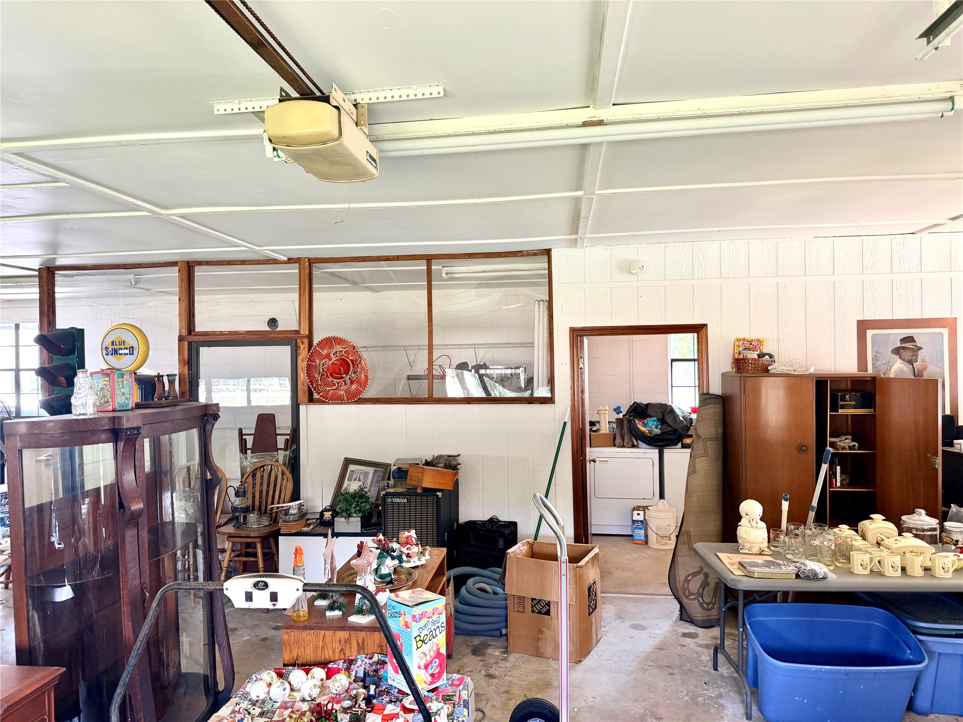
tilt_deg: +1.2
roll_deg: +2.3
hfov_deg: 71.6
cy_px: 361
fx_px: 668
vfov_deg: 56.8
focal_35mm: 24
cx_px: 482
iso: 200
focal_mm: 6.76
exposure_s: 1/119
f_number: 1.78
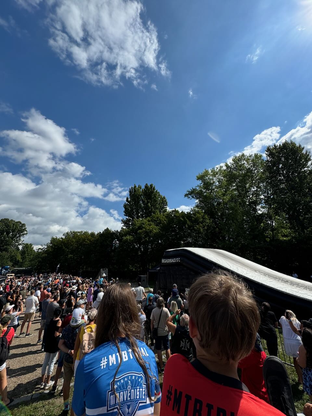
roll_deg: +0.7
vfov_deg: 102.1
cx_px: 156
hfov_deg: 85.7
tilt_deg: +20.0
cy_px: 208
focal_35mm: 14
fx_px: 168
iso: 50
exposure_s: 1/2342
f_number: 2.2
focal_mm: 2.22
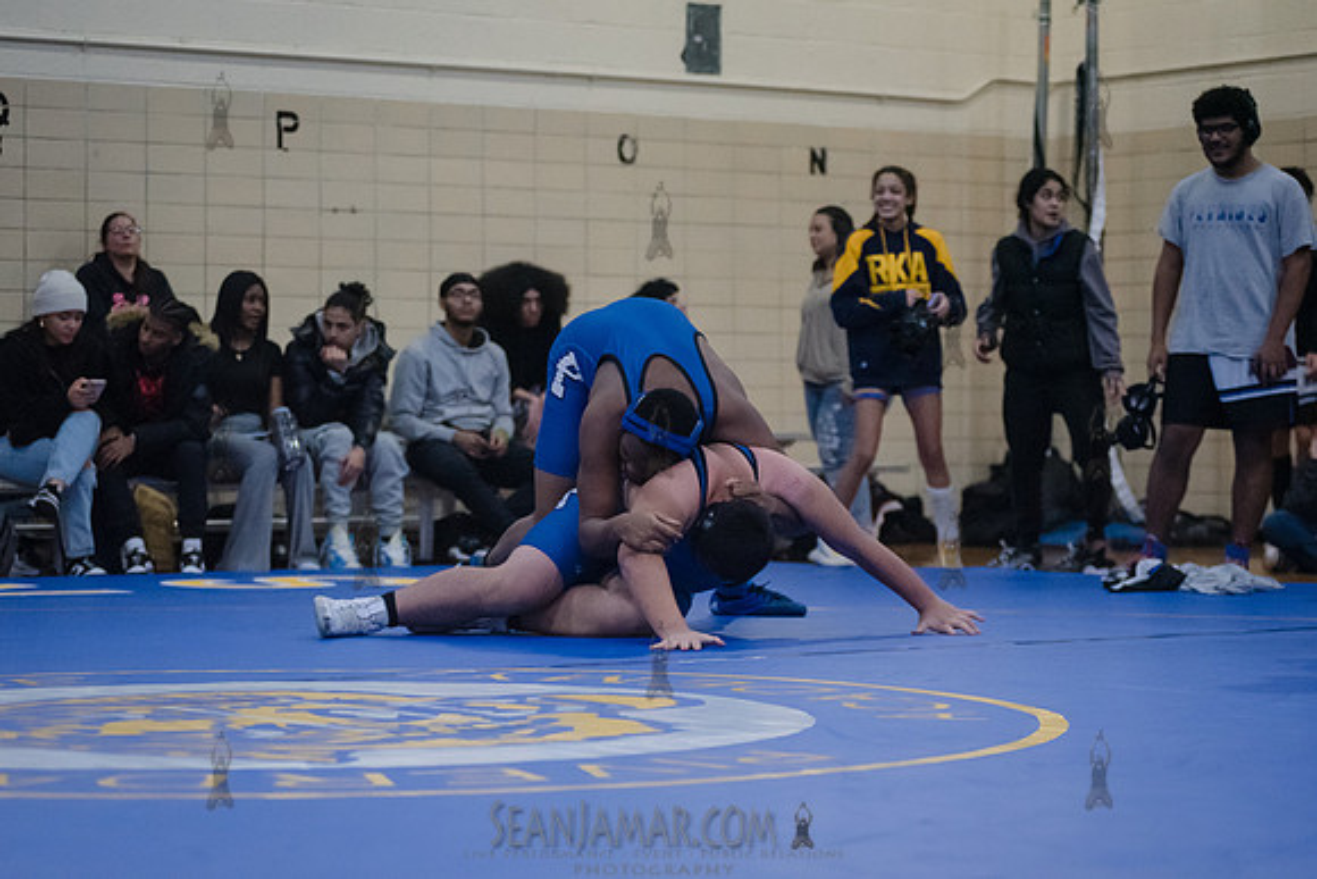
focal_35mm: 97
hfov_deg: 20.9
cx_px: 658
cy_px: 440
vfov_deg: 14.1
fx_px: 3565
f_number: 3.2
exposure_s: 1/400
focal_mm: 92
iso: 8000
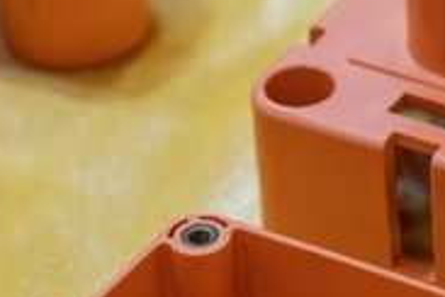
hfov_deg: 7.0
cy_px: -35
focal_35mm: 289
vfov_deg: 4.7
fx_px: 3572
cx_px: 623
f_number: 5.6
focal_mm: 73
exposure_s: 1/250
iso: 1000
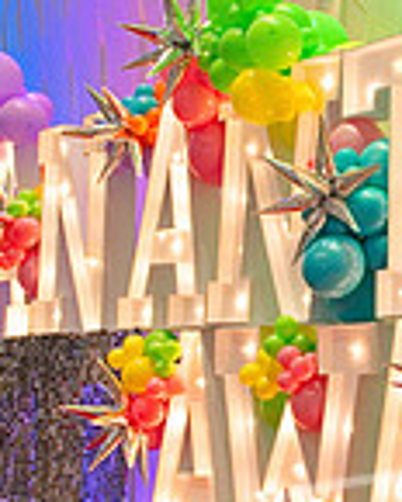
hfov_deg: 16.1
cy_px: 216
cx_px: 544
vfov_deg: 21.2
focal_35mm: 90
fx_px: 1338
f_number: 4
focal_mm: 24
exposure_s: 1/100
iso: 640
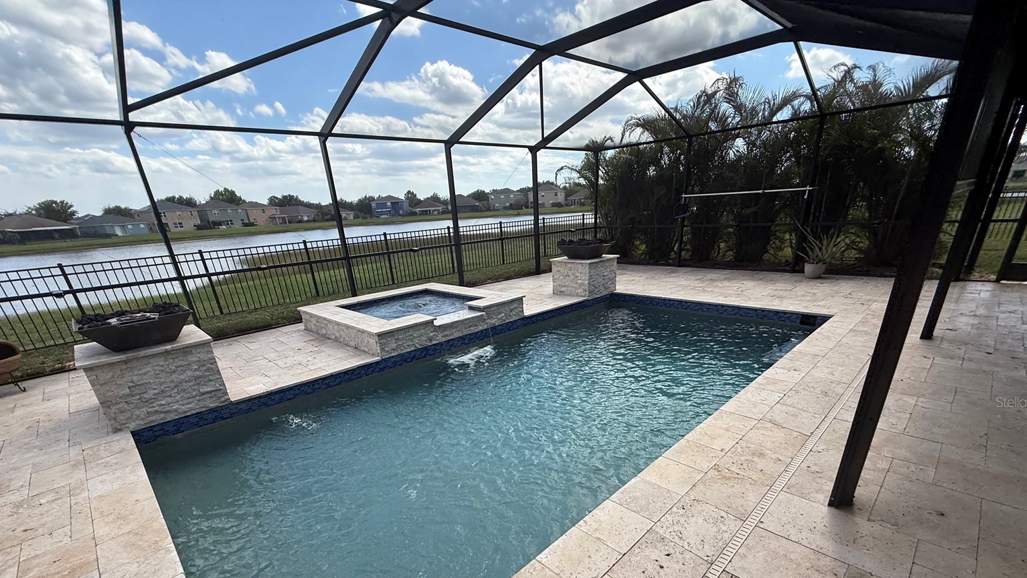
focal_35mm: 16
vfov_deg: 64.7
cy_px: 402
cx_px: 521
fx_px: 436
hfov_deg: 99.4
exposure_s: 1/672
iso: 50
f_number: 2.2
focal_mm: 2.22
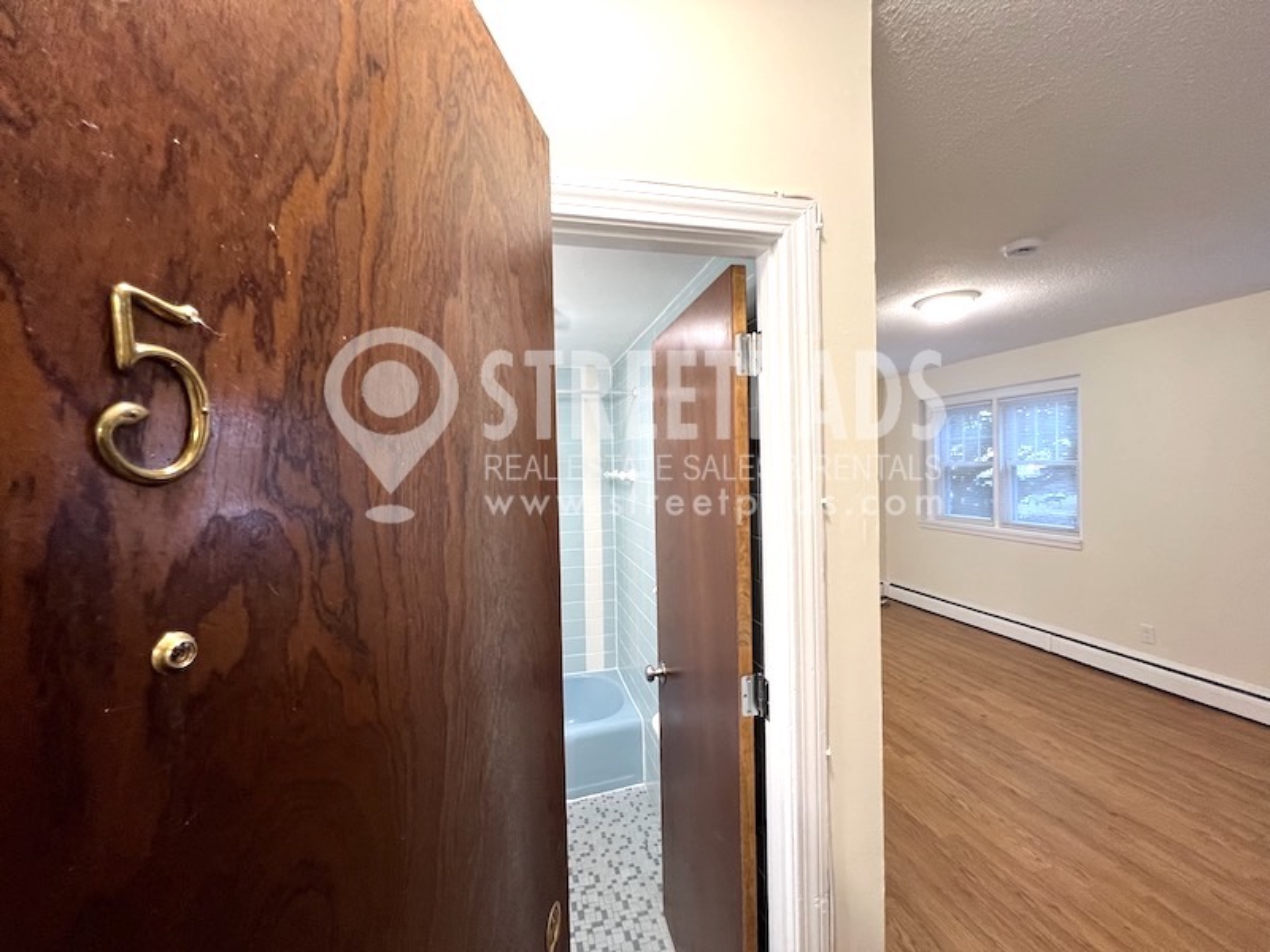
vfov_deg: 89.9
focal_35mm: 13
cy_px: 476
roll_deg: +0.9
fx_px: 477
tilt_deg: -0.4
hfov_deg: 106.2
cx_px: 635
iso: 200
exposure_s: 1/60
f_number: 1.8
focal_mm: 1.57
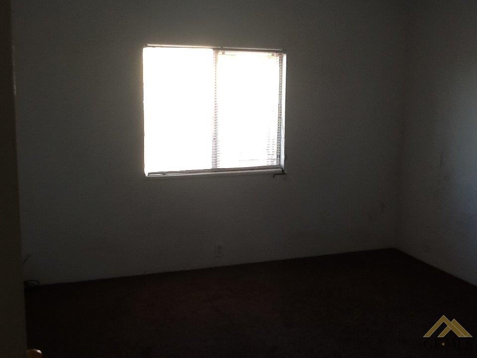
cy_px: 179
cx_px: 238
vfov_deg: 32.9
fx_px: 606
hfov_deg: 42.9
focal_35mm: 44
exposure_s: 1/60
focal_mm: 2.03
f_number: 2.4
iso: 40
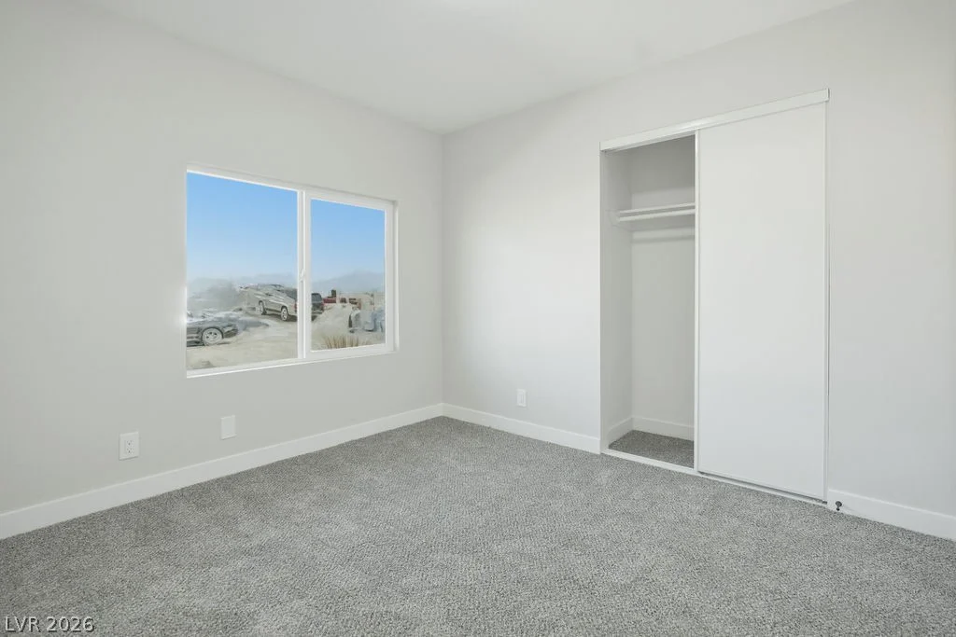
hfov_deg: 96.7
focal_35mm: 16
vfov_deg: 73.8
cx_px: 478
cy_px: 318
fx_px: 425
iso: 800
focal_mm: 16
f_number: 4
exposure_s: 1/80
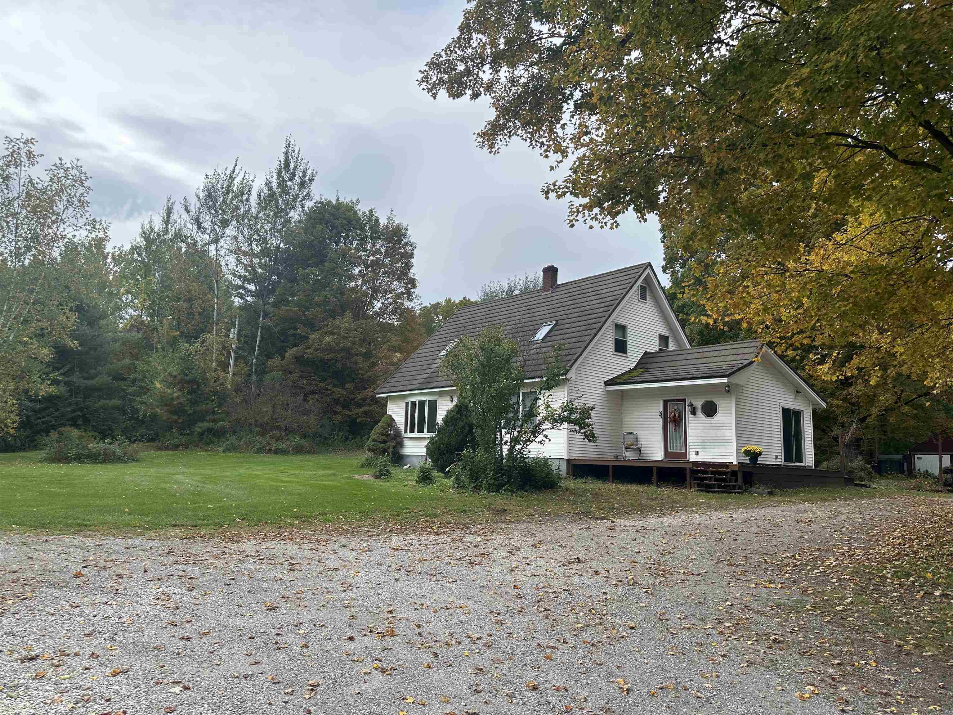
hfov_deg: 71.6
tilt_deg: +9.7
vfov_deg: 56.8
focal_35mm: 24
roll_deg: -2.2
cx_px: 476
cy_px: 358
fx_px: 661
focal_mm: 6.86
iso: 80
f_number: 1.78
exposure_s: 1/2299
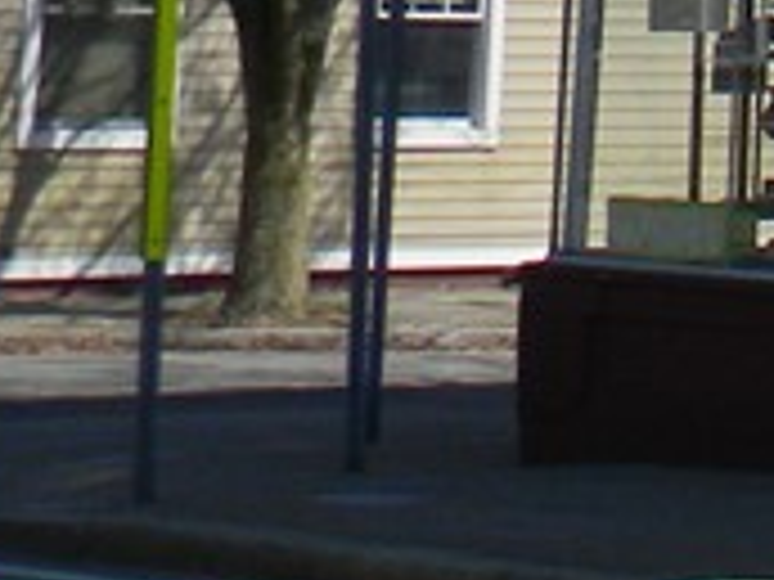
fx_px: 4785
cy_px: -616
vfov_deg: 6.7
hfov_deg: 8.4
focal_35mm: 214
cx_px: 1948
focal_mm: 6.4
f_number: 7.4
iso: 80
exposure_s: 1/296
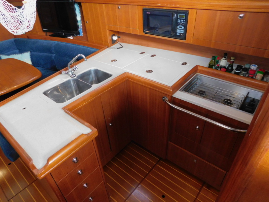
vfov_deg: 58.9
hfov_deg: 73.9
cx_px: 134
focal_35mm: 23
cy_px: 101
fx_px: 179
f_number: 3
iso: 360
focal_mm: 4
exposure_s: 1/30
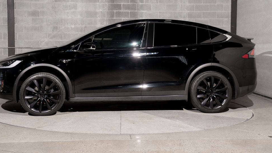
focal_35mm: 55
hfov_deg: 37.8
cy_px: 60
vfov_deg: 21.8
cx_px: 129
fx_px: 397
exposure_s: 1/50
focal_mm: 49
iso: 250
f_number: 6.3
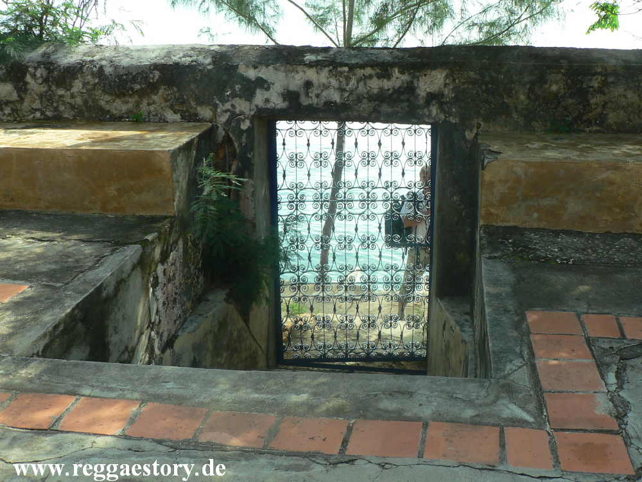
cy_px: 241
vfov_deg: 40.7
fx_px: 649
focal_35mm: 35
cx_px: 321
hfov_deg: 52.6
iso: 64
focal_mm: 6
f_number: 4
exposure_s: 1/100
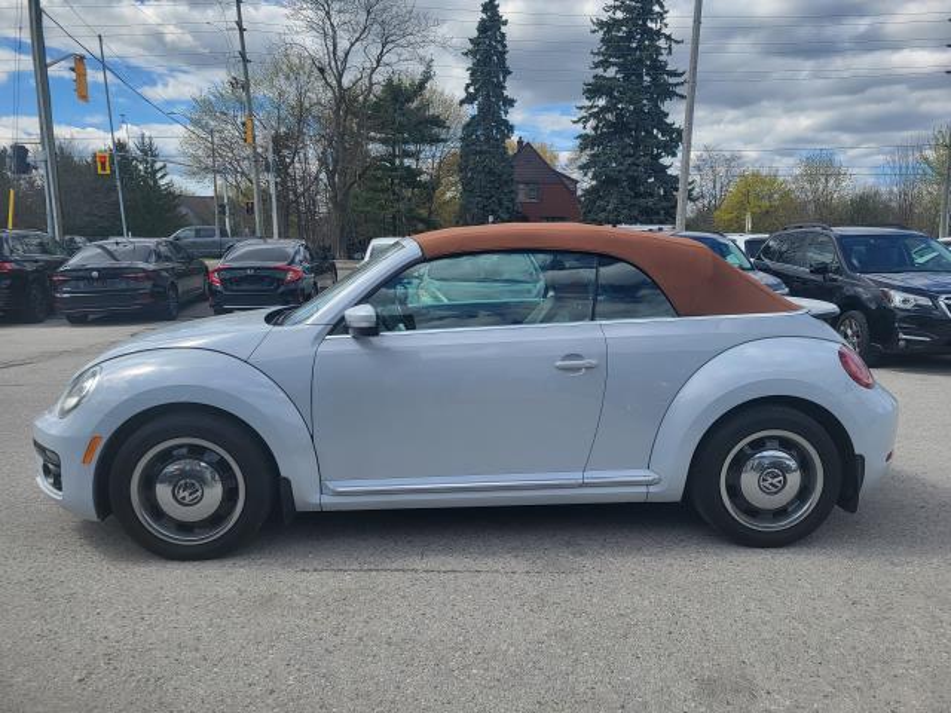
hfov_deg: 67.3
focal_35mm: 26
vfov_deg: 53.1
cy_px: 356
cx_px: 476
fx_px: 714
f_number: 1.8
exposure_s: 1/1839
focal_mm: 5.4
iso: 40
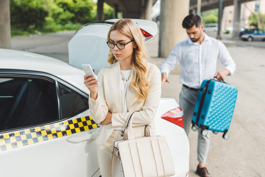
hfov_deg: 39.6
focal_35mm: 50
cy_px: 88
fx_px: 368
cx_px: 132
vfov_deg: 27.0
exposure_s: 1/250
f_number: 3.2
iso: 125
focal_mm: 50
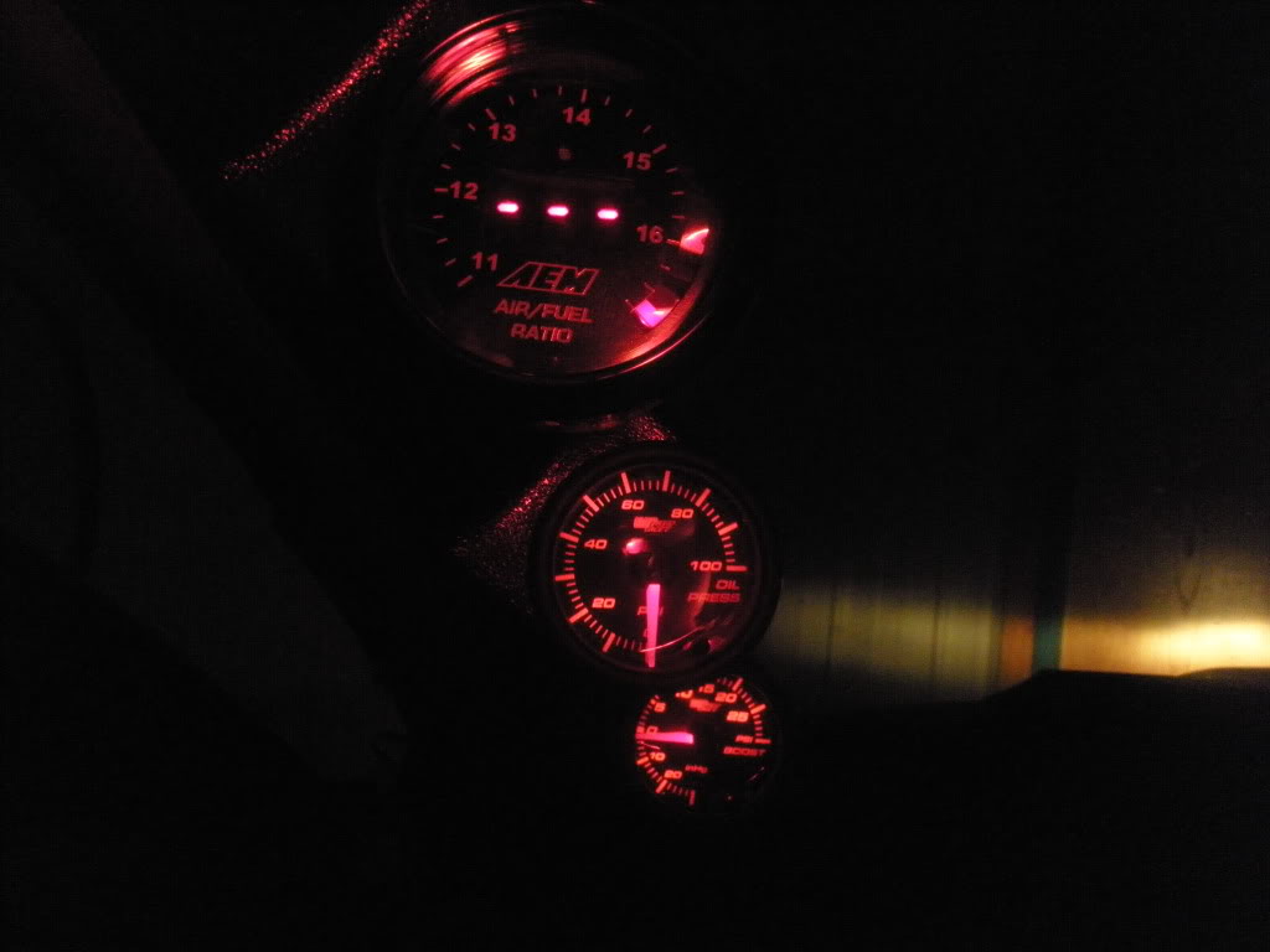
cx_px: 635
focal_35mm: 36
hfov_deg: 51.4
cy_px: 476
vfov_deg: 39.7
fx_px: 1321
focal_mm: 6.3
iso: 800
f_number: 5.6
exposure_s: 1/30
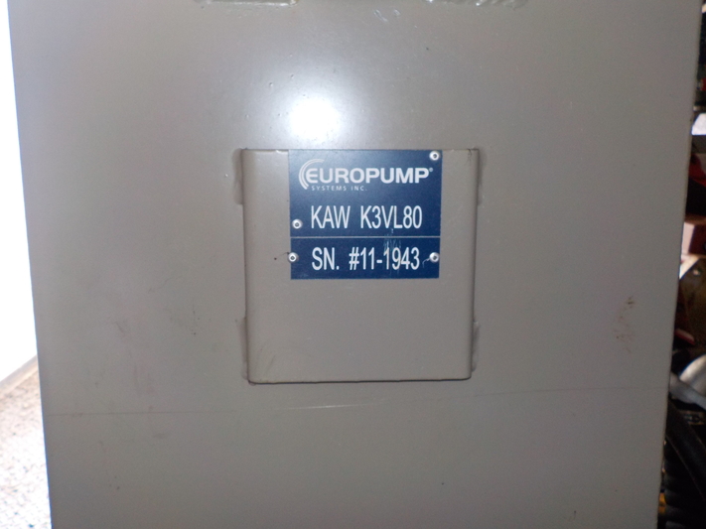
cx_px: 353
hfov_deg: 60.0
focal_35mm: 30
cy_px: 264
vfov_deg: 46.8
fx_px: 612
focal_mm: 4.1
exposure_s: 1/30
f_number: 3.3
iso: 200
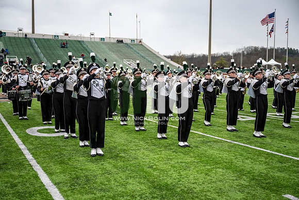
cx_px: 150
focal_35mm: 40
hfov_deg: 48.4
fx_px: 332
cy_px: 100
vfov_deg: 33.4
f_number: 2.8
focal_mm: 40
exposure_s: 1/500
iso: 100
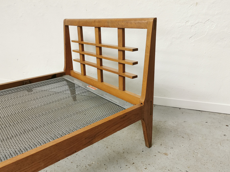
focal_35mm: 29
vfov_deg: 48.2
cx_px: 115
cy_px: 86
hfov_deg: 61.7
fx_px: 193
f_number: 1.8
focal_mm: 5.58
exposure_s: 1/100
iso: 80
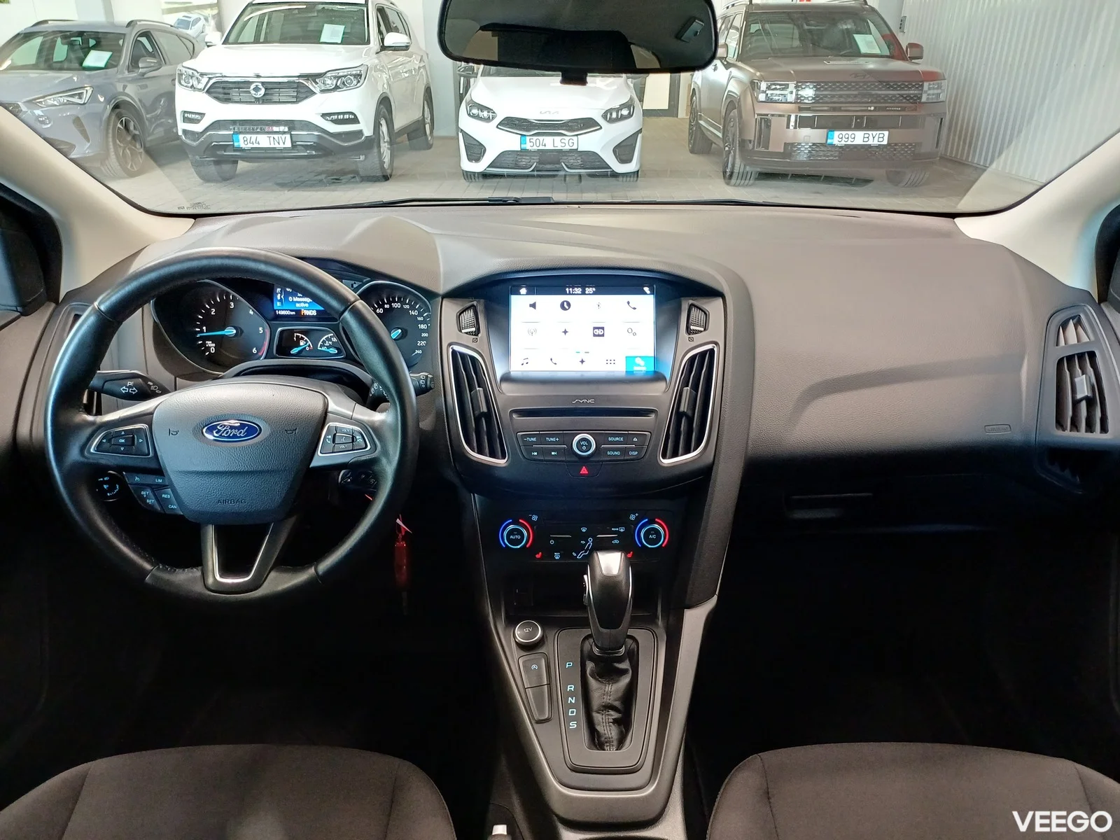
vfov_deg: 54.9
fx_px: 809
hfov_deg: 69.4
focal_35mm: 25
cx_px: 560
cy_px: 420
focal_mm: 4.65
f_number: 1.8
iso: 400
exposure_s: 1/25
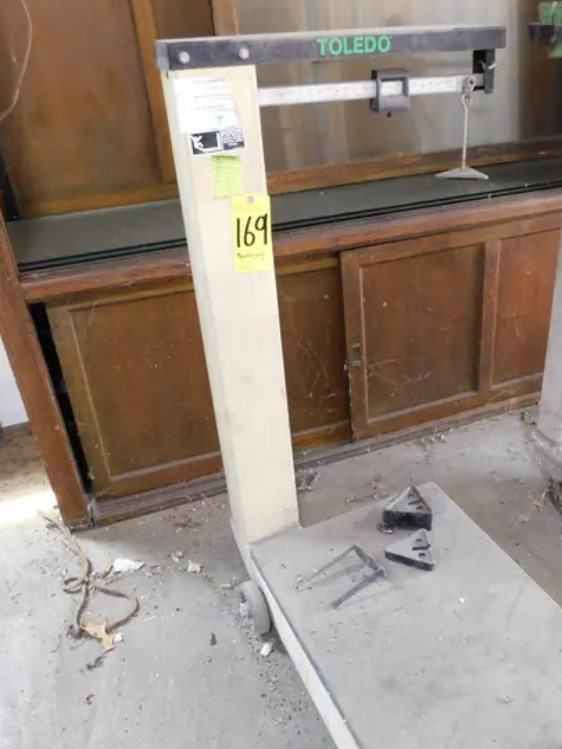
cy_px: 409
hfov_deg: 43.7
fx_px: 692
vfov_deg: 56.7
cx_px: 367
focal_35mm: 32
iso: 400
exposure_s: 1/20
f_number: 3
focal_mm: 4
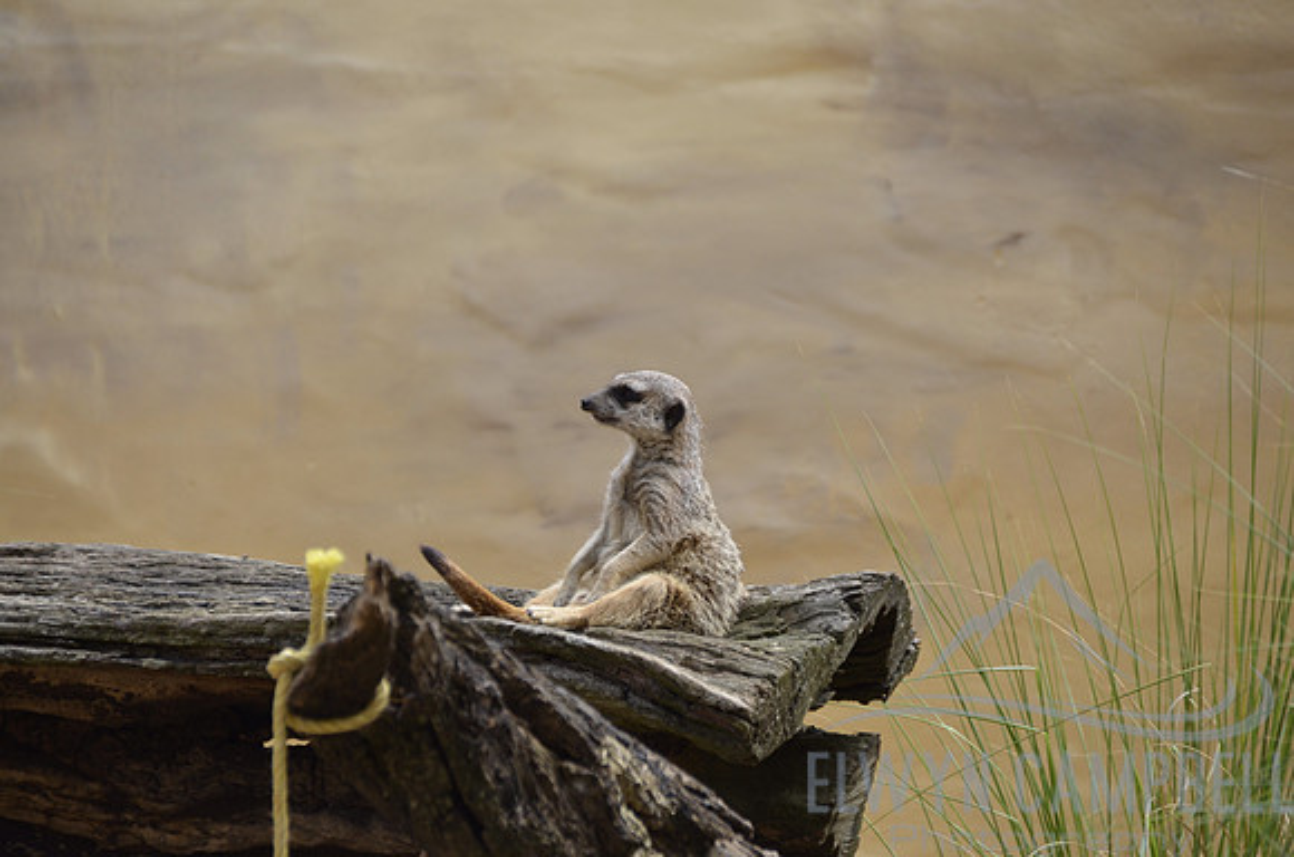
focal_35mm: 375
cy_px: 428
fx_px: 13450
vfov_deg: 3.6
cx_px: 647
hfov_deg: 5.5
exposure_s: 1/500
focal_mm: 250
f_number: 6.3
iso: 400
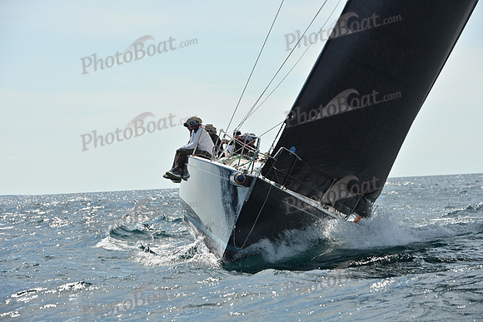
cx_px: 242
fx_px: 2214
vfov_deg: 8.3
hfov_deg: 12.4
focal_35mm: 165
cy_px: 161
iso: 320
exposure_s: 1/1250
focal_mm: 165
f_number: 11
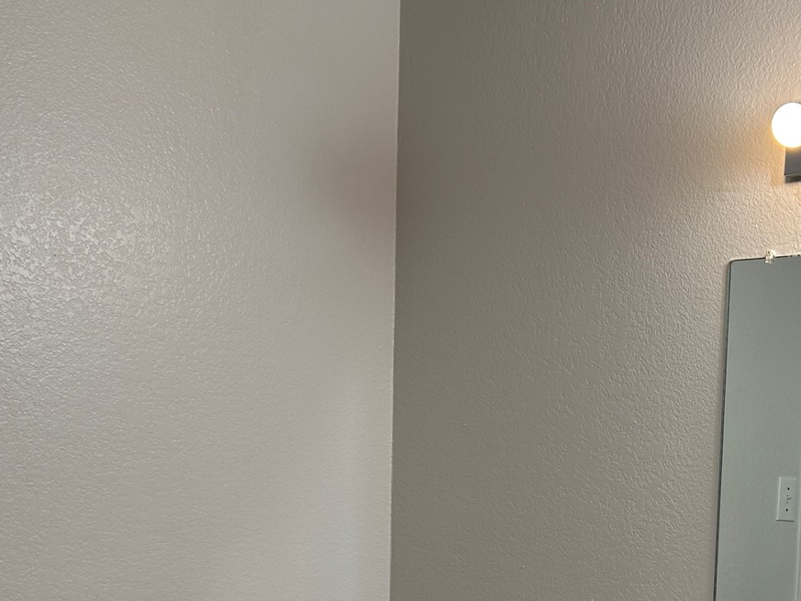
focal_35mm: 61
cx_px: 716
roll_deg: -1.4
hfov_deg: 30.3
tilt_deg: -5.6
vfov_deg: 23.2
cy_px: 575
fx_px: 1412
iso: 32
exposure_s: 1/120
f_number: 1.5
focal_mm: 5.7
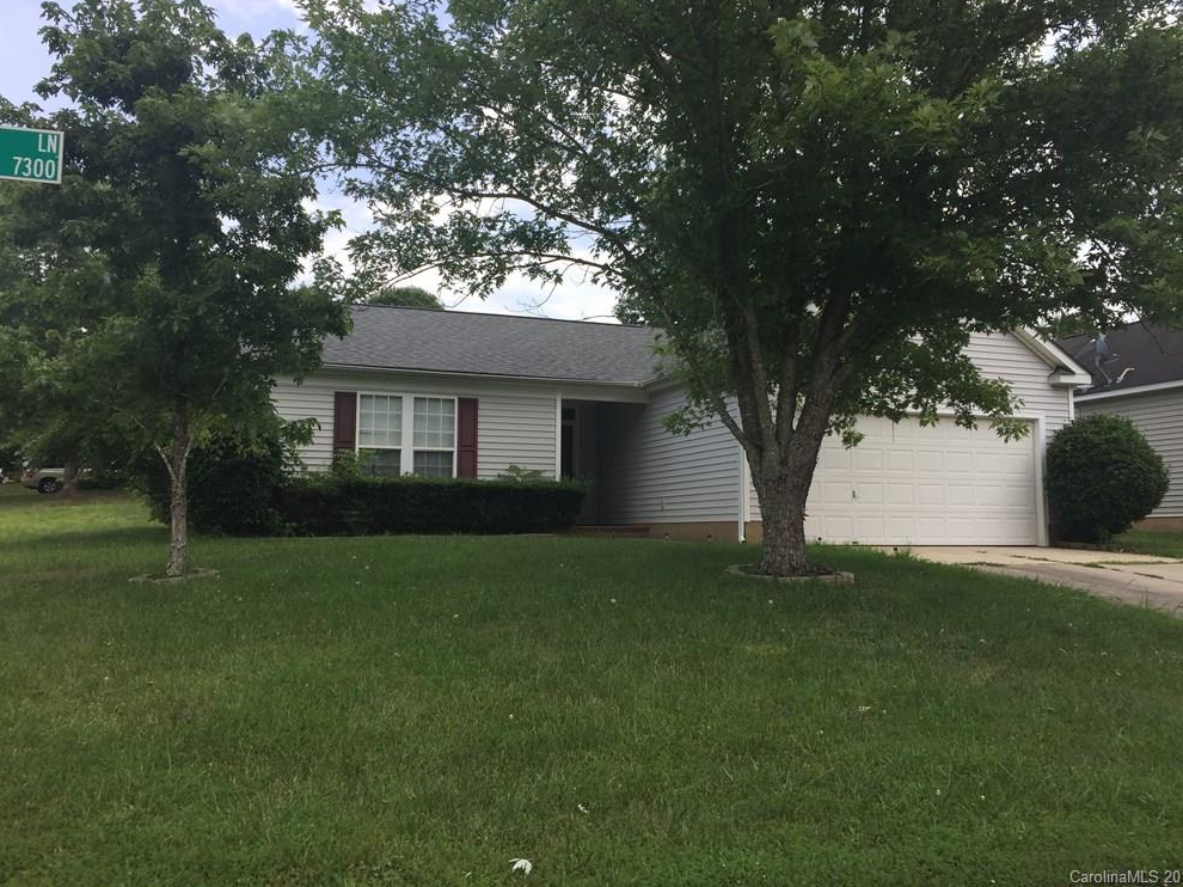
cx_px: 595
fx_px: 1025
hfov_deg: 60.0
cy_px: 429
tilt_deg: +3.7
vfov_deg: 46.8
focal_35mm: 30
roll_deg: +0.0
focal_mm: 4.15
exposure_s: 1/920
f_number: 2.2
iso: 32
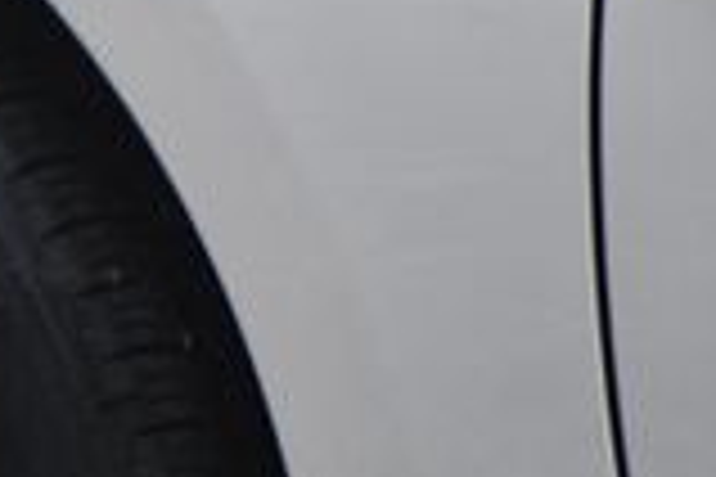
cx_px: -500
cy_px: 603
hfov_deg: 2.8
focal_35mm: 737
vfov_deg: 1.9
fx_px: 14657
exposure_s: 1/200
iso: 800
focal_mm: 122
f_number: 4.8
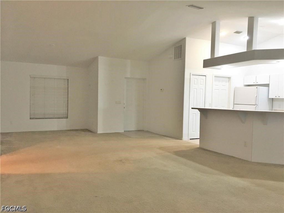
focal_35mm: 29
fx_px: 238
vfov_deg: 48.2
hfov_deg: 61.7
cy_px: 106
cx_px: 142
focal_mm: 4.15
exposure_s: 1/30
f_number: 2.2
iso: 160
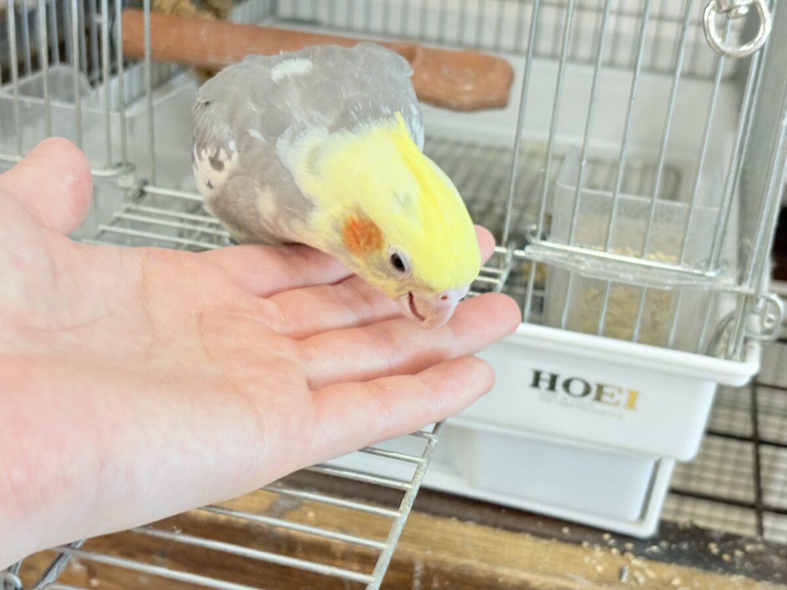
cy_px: 295
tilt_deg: -24.6
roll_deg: -4.4
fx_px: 1182
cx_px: 394
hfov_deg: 36.8
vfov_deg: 28.0
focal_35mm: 52
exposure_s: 1/50
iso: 50
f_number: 1.6
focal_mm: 5.96
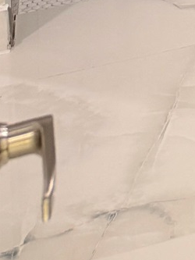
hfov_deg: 7.4
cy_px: -628
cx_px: 672
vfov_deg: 8.7
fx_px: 1246
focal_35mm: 166
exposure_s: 1/120
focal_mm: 6.76
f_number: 1.78
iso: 125
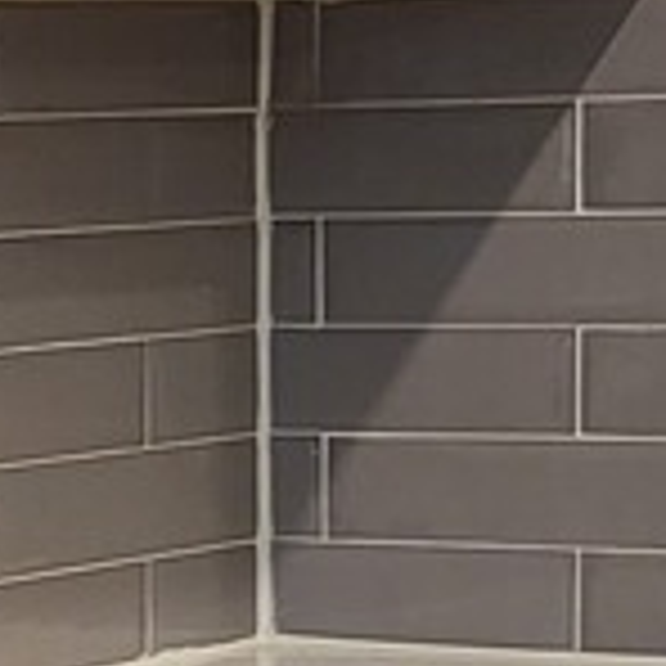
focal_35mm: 223
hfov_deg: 7.7
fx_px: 4854
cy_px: 1012
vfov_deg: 7.7
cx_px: -392
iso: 200
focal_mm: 5.4
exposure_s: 1/60
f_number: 1.8
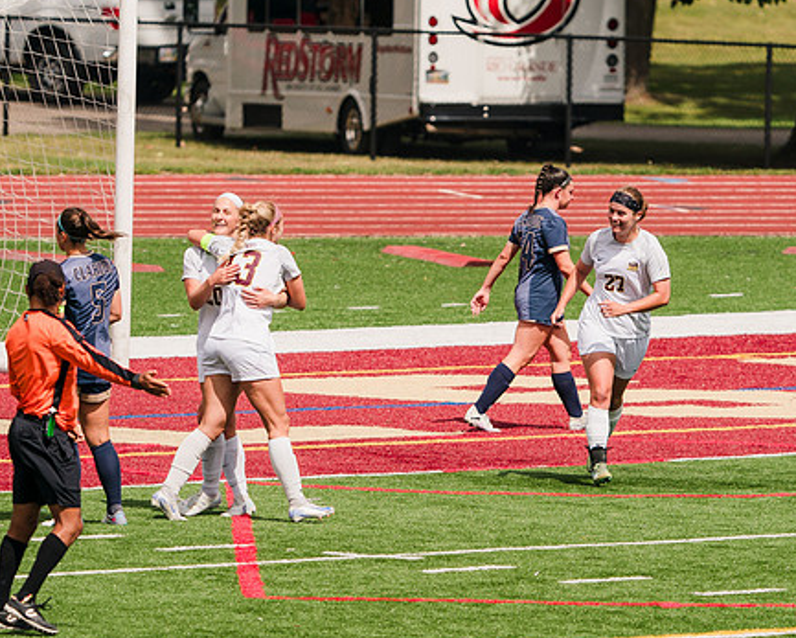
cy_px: 302
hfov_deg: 3.6
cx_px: 383
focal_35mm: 536
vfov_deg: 2.9
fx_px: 12636
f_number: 6.3
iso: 200
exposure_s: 1/1600
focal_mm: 321
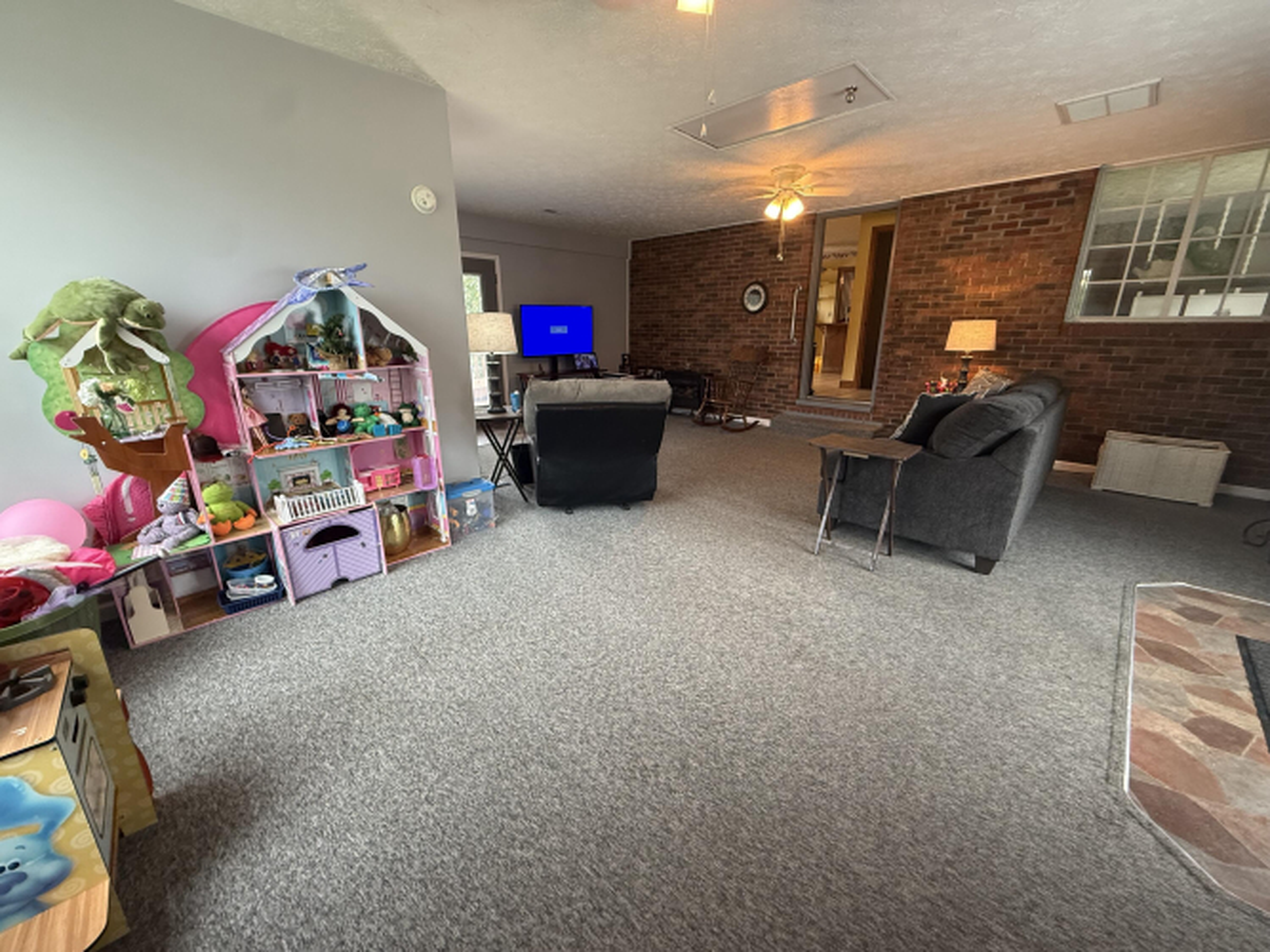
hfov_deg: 102.1
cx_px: 635
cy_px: 476
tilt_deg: -15.8
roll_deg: -0.5
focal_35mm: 14
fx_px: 514
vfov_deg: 85.7
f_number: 2.2
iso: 250
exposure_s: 1/60
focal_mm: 2.22
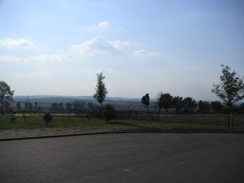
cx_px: 122
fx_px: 261
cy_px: 92
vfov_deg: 38.7
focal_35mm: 37
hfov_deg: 50.1
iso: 50
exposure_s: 1/350
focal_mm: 5.7
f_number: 6.7
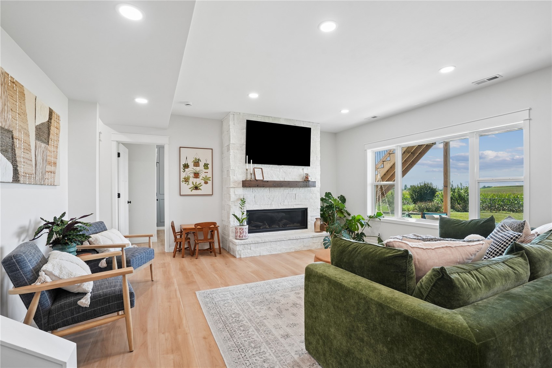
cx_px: 276
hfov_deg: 96.7
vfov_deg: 73.7
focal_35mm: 16
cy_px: 184
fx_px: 245
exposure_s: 1/25
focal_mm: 16
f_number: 9
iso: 400
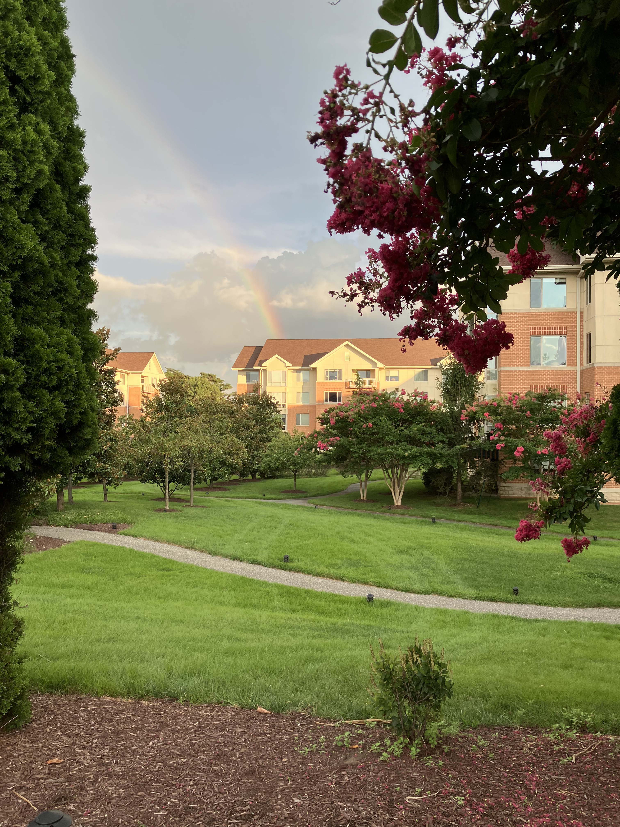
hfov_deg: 49.7
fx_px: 669
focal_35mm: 28
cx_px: 310
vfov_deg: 63.4
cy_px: 414
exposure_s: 1/298
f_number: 1.8
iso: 32
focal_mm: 3.99
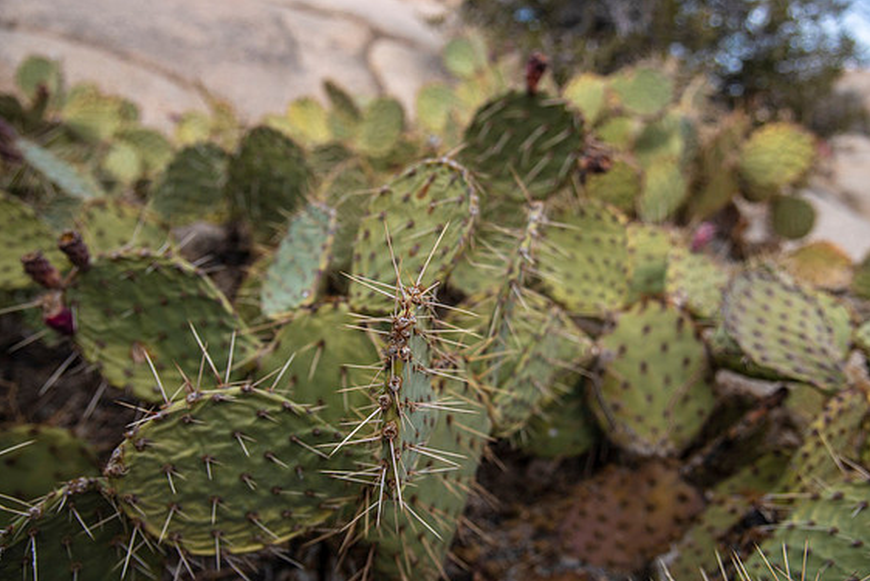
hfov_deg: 57.2
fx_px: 798
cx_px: 433
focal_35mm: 33
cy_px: 298
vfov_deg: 40.0
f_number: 4
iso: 100
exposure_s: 1/500
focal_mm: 32
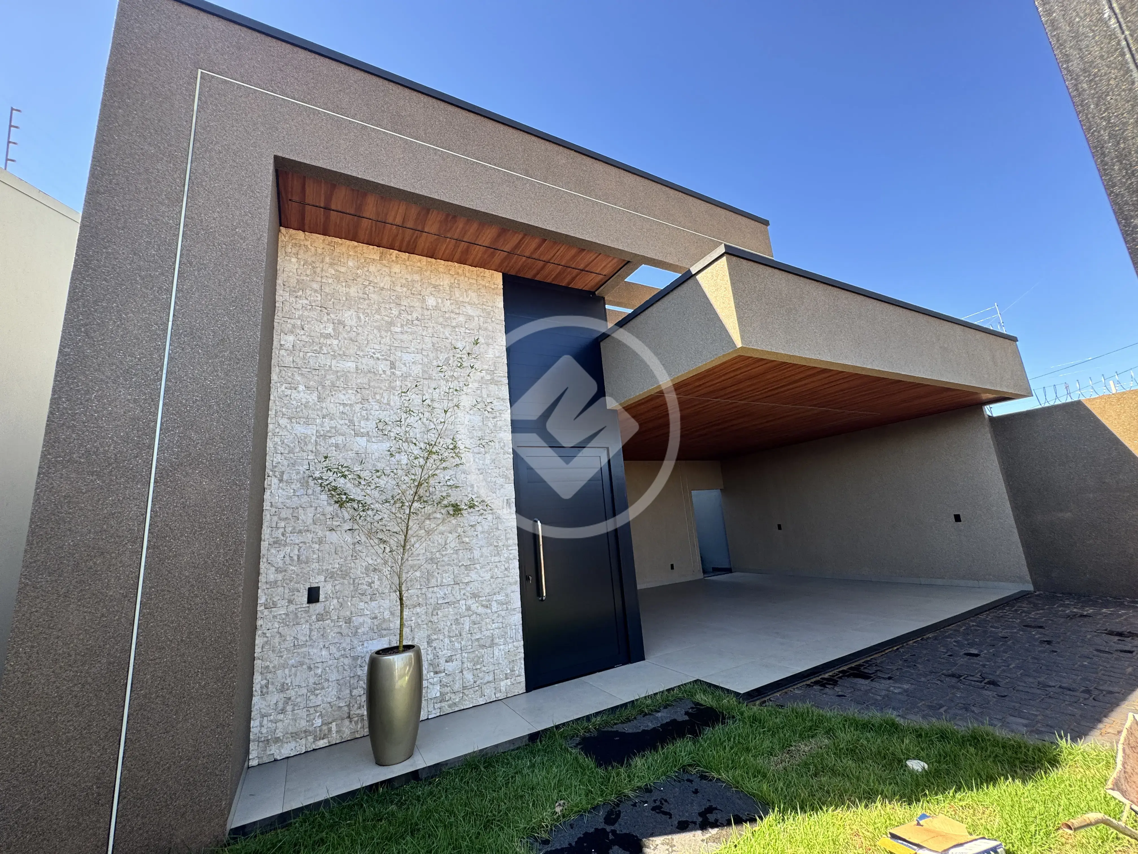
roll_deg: +4.3
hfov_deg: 102.1
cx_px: 569
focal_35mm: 14
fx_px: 460
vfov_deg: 85.7
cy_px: 427
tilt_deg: +12.4
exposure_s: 1/175
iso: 40
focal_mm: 2.22
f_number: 2.2
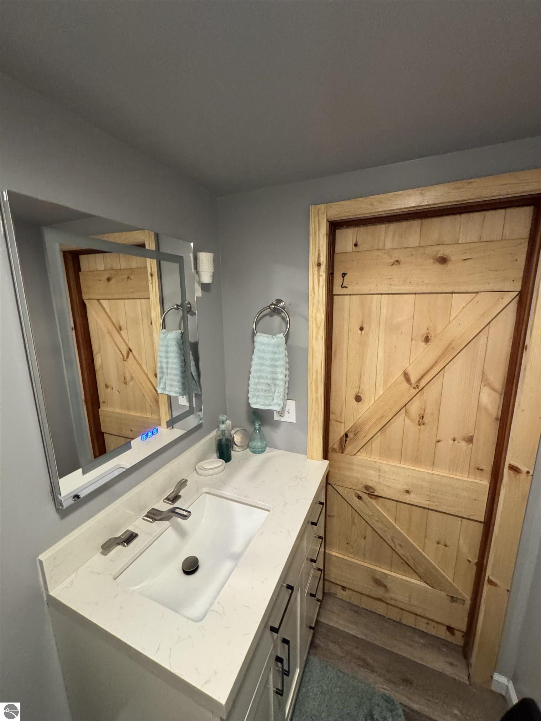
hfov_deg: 85.7
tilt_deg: -10.3
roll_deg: -1.5
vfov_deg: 102.1
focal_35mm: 14
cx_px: 270
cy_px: 360
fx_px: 292
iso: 640
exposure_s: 1/60
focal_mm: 2.22
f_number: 2.2
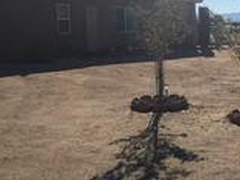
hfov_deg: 29.3
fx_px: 437
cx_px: 222
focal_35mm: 63
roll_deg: +0.0
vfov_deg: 23.3
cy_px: 69
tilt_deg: -3.7
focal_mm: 4.15
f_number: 2.2
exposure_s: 1/3663
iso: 25
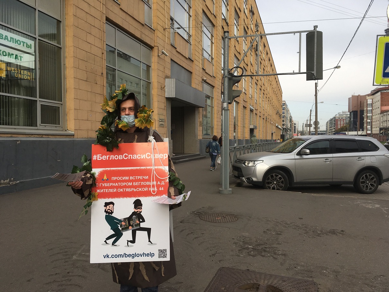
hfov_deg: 61.6
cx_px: 194
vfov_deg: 48.2
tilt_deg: -1.1
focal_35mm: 29
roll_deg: -0.5
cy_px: 146
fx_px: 326
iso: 25
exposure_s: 1/557
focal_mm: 4.15
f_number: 2.2
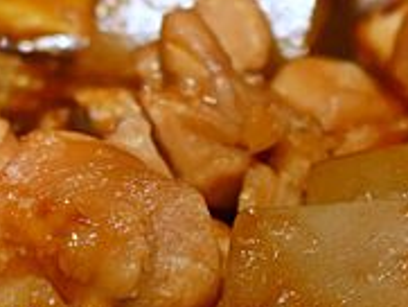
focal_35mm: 277
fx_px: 3267
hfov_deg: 7.1
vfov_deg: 5.3
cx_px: -9
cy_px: 412
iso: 200
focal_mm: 25
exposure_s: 1/500
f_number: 2
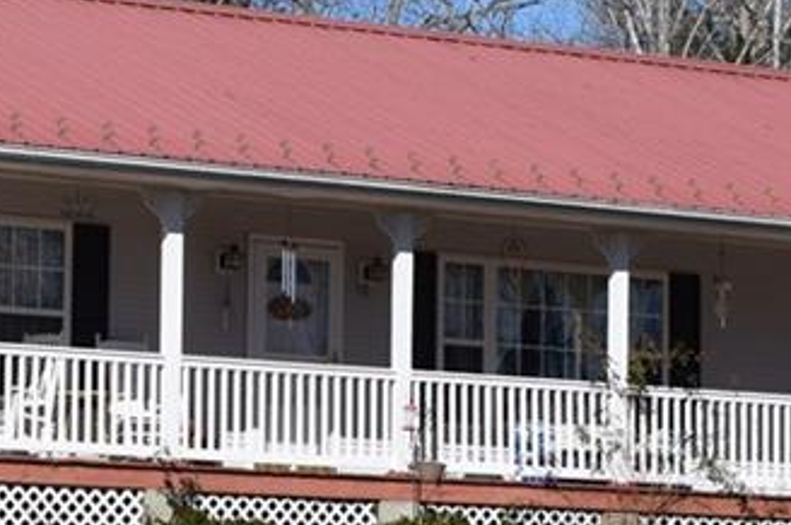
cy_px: 113
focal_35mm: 225
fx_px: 4939
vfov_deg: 6.1
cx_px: 176
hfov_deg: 9.1
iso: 200
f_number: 11
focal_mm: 48
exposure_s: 1/500
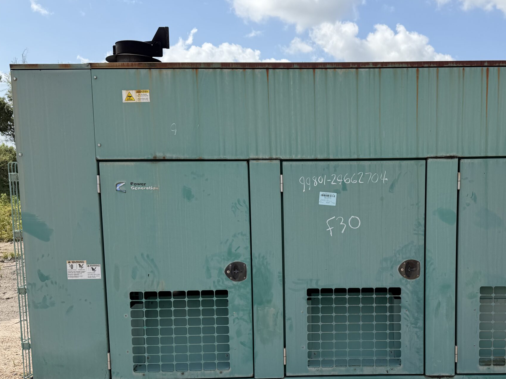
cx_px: 333
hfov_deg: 50.5
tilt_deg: -6.4
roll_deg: -0.3
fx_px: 526
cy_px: 240
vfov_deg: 39.4
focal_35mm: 36
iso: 80
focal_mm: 6.76
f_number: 1.78
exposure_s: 1/3759
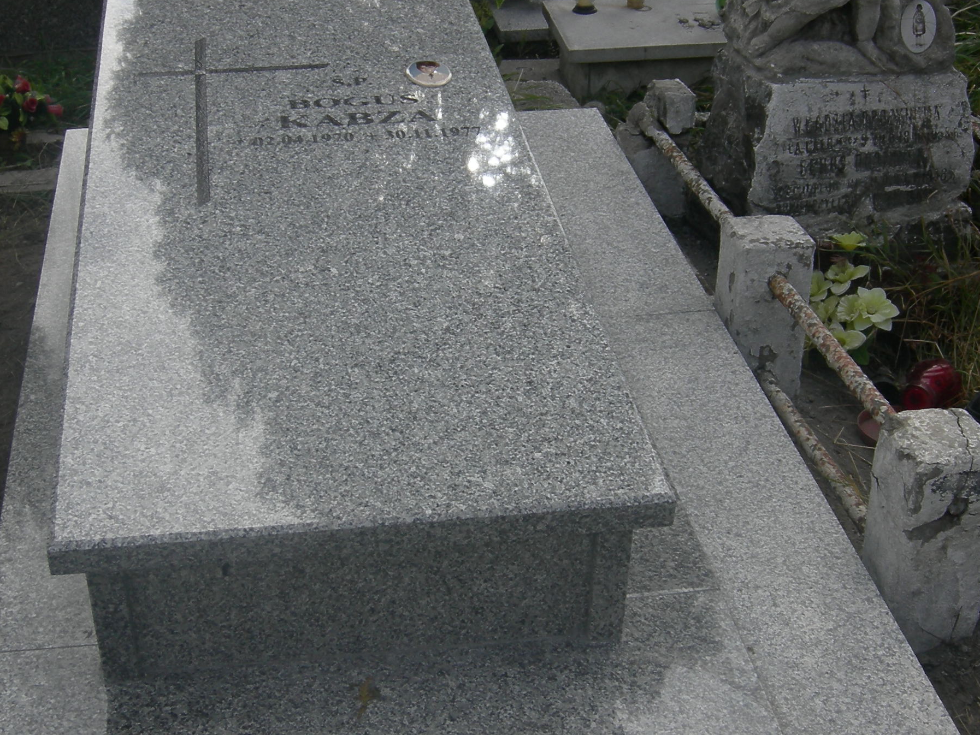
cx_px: 453
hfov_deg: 36.8
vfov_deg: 28.0
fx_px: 1472
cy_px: 366
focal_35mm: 52
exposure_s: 1/687
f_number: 7.6
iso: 64
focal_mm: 7.5
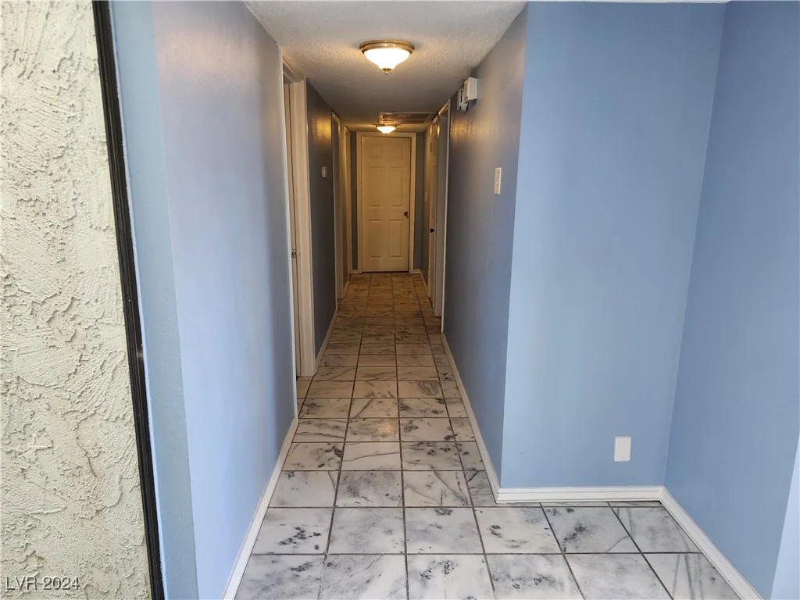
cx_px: 400
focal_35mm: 23
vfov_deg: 58.9
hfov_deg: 73.9
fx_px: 532
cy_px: 300
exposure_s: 1/120
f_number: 1.8
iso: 500
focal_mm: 5.54
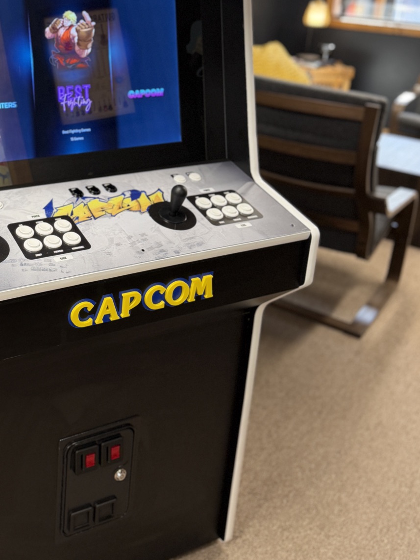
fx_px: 680
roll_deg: -2.9
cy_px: 155
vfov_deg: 43.7
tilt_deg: -18.4
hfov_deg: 33.1
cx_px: 70
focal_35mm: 42
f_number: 1.78
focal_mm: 6.76
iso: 125
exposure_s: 1/120
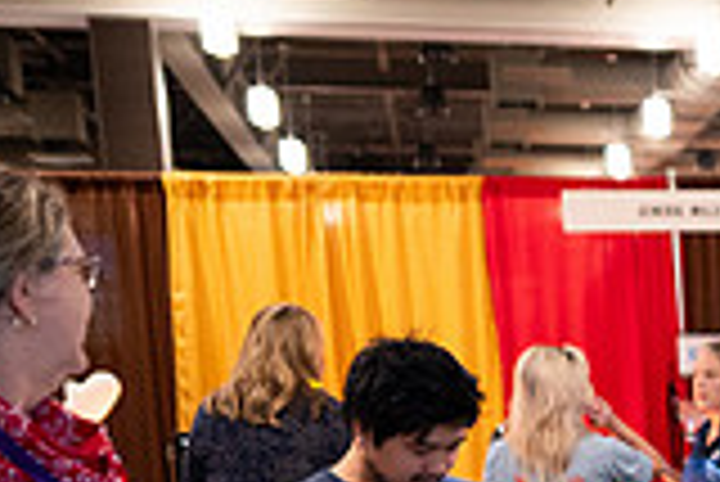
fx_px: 1742
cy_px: 655
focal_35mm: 87
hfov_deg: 20.3
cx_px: 1058
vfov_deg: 14.9
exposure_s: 1/200
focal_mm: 24
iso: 1250
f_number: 1.8
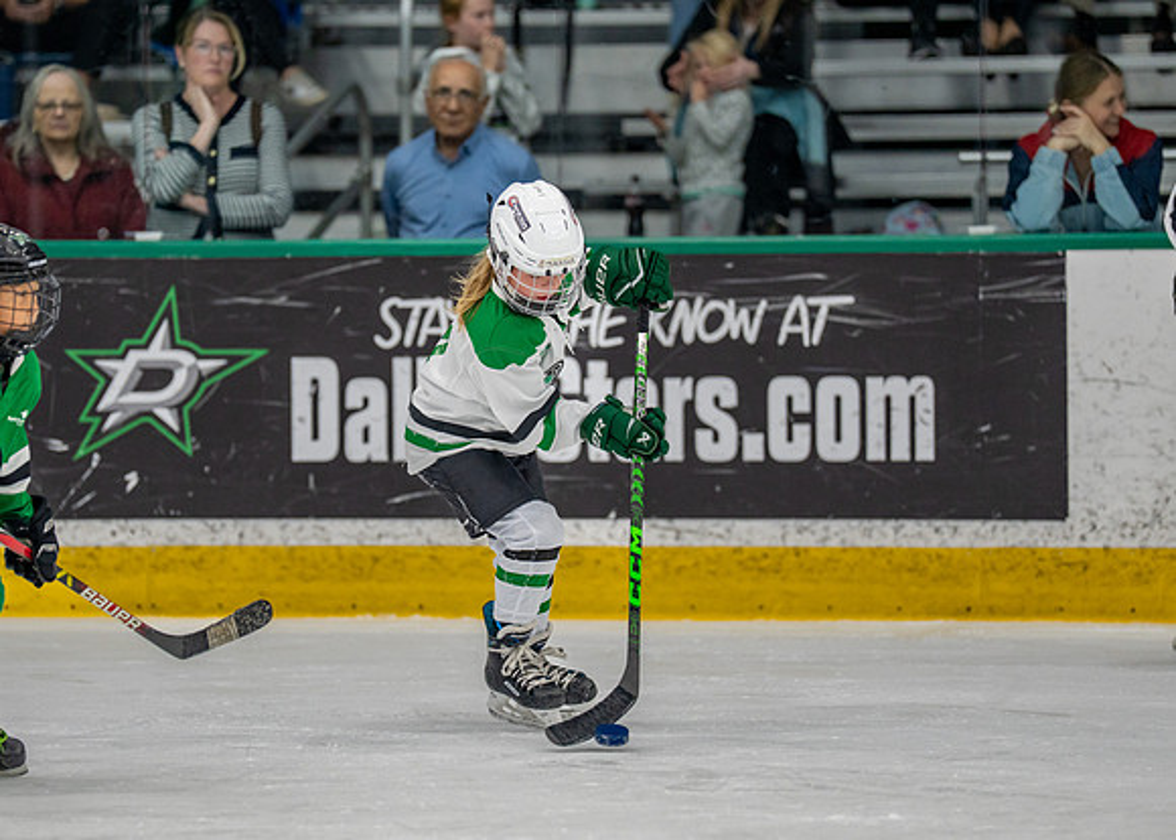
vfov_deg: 5.0
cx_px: 485
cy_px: 425
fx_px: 9610
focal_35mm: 288
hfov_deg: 7.0
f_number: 2.8
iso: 800
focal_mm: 200
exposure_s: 1/1250
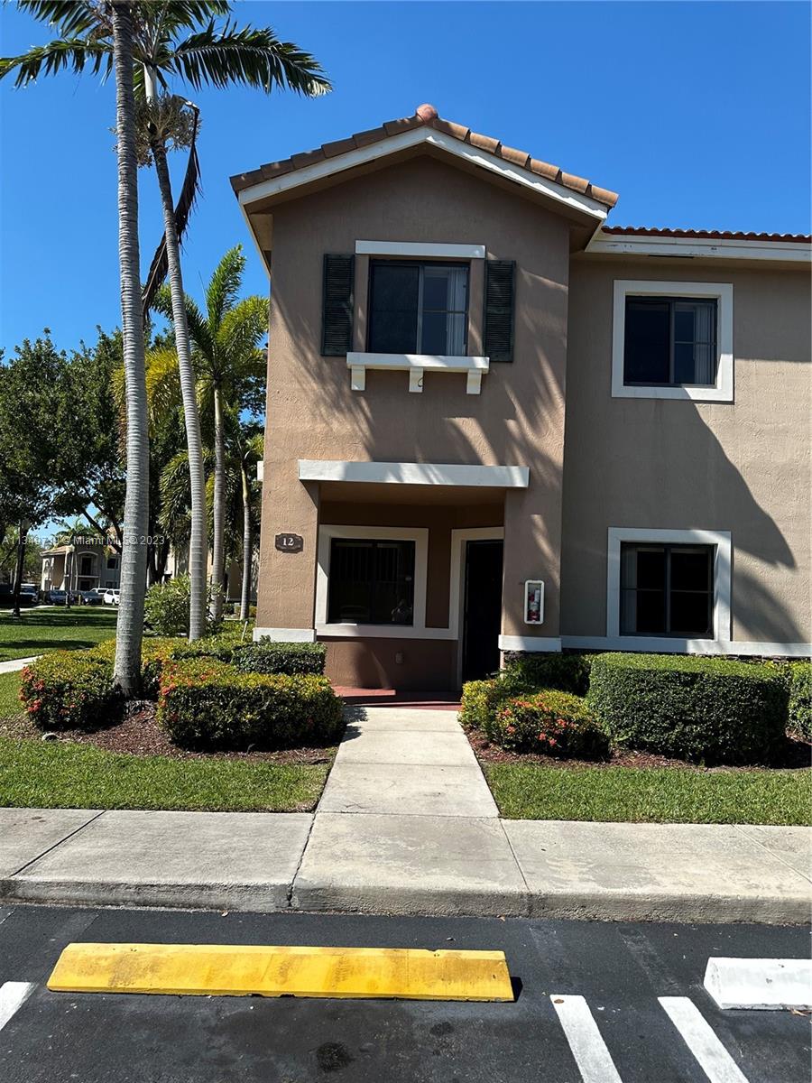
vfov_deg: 71.6
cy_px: 542
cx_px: 406
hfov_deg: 56.8
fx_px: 751
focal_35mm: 24
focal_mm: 6.86
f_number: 1.78
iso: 80
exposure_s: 1/3861
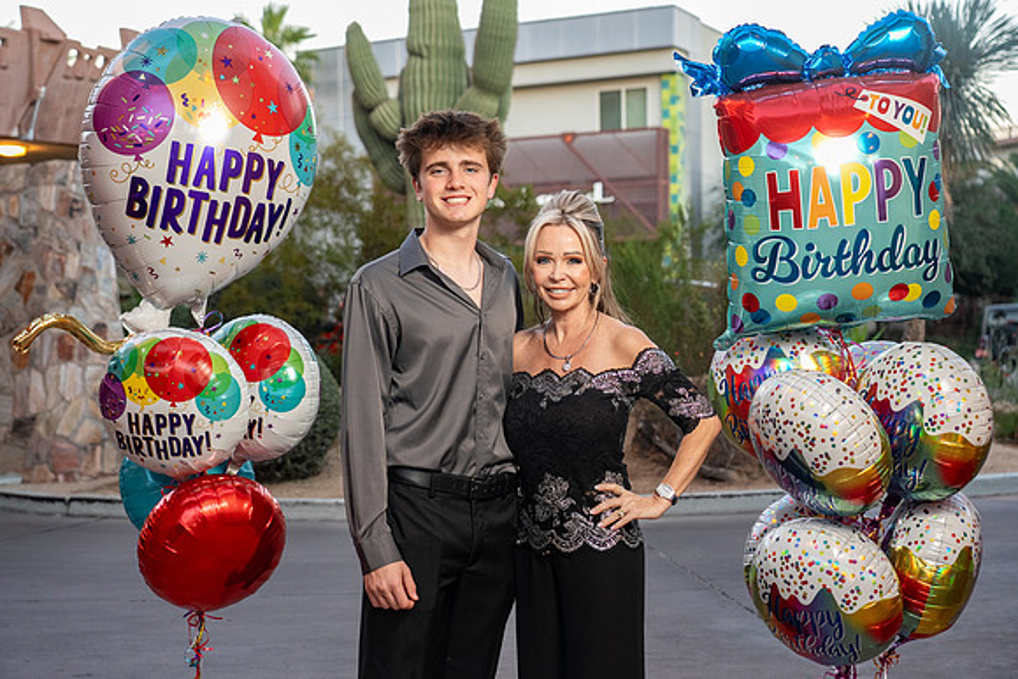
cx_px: 509
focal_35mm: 52
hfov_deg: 38.2
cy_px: 340
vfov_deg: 26.0
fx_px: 1471
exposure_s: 1/80
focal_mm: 52
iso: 800
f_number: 4
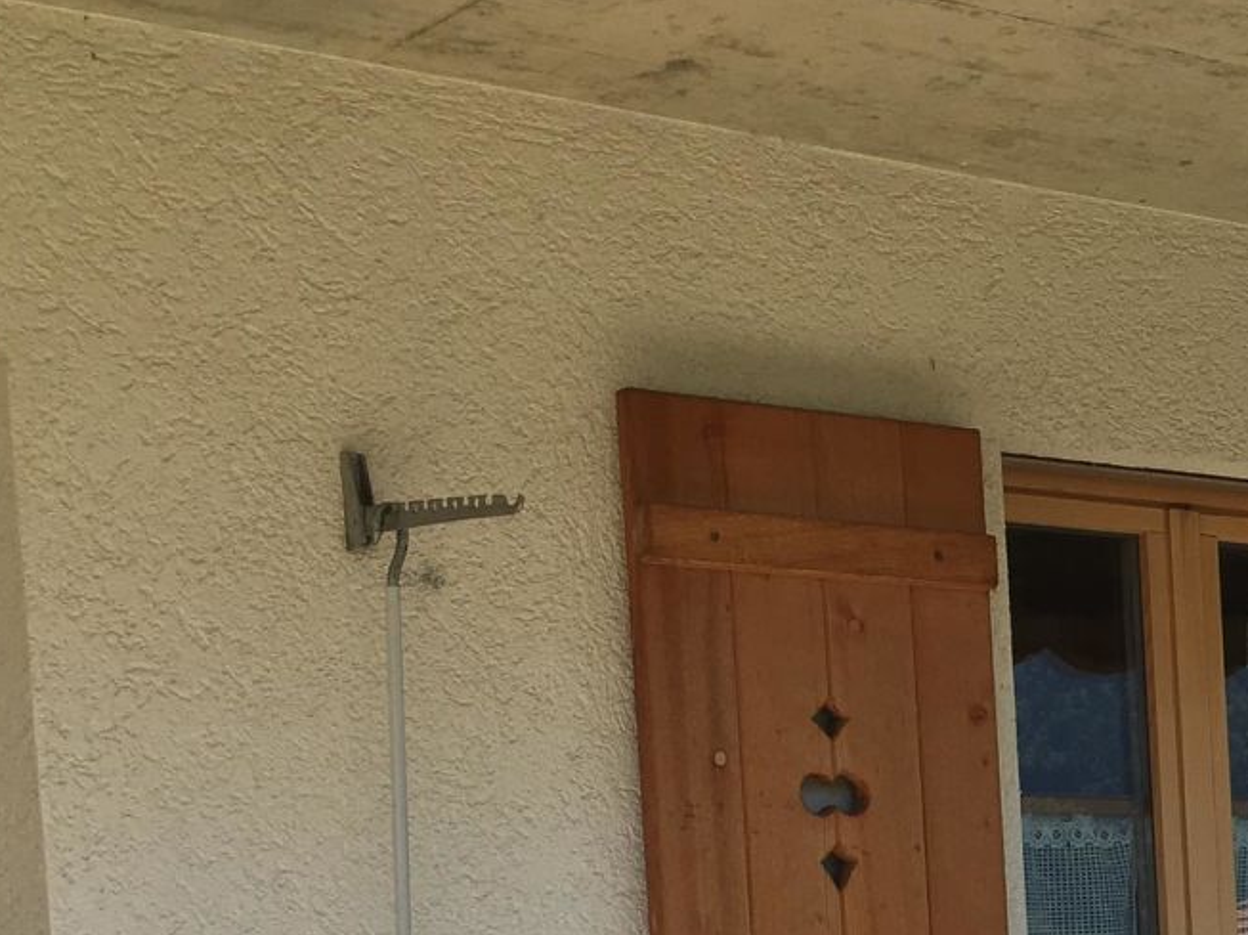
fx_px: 3279
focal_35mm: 91
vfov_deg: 15.3
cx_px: 1414
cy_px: 1277
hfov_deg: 20.4
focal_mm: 4.15
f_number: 2.2
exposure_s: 1/370
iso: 25
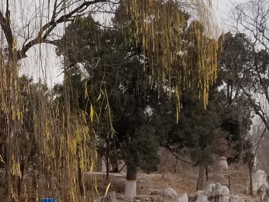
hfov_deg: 19.3
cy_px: 176
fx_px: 754
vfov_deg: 15.1
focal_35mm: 97
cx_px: -37
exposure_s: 1/121
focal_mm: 4.25
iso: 50
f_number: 1.7
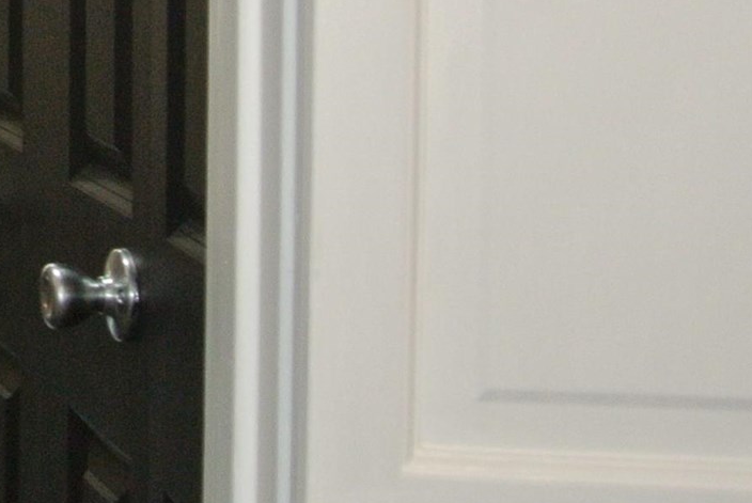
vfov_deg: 10.3
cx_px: -748
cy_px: -139
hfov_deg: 13.4
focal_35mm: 131
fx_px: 2739
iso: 360
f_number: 3.5
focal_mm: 11.4
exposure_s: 1/60
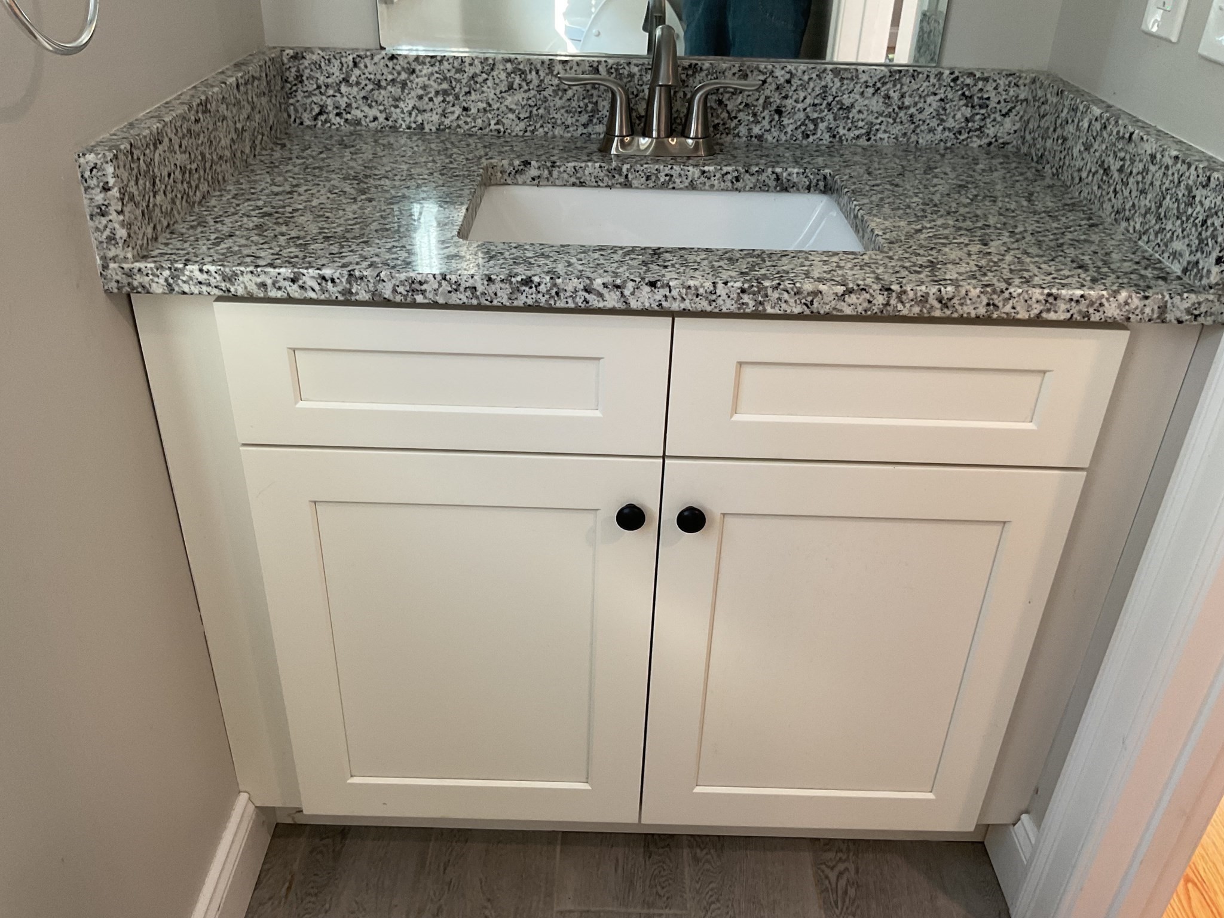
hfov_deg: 61.7
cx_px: 612
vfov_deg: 48.2
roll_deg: -2.7
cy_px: 459
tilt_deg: -30.2
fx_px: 1025
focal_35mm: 29
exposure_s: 1/50
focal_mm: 3
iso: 50
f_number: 1.8
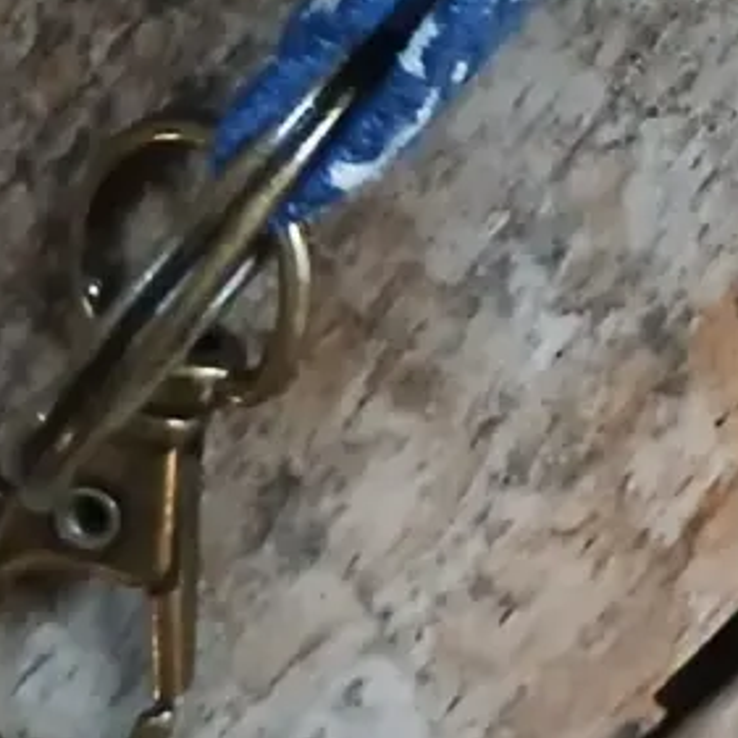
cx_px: 1634
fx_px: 3787
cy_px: -869
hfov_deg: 10.0
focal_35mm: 157
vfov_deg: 10.1
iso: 320
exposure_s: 1/25
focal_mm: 3.98
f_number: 1.8
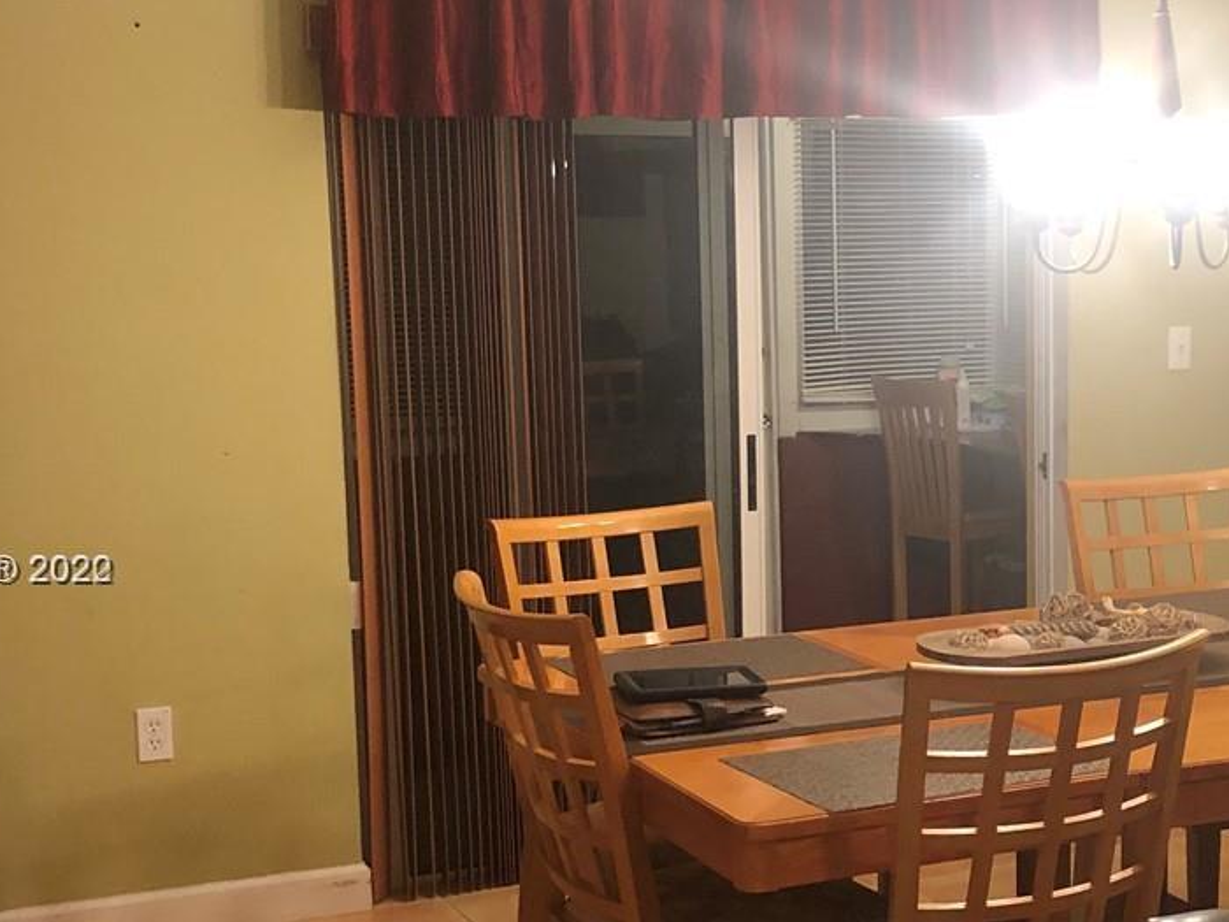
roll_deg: +0.4
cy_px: 573
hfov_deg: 29.7
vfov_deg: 22.9
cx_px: 955
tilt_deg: -9.6
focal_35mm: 64
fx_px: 2272
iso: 64
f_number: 1.8
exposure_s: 1/15
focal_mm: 4
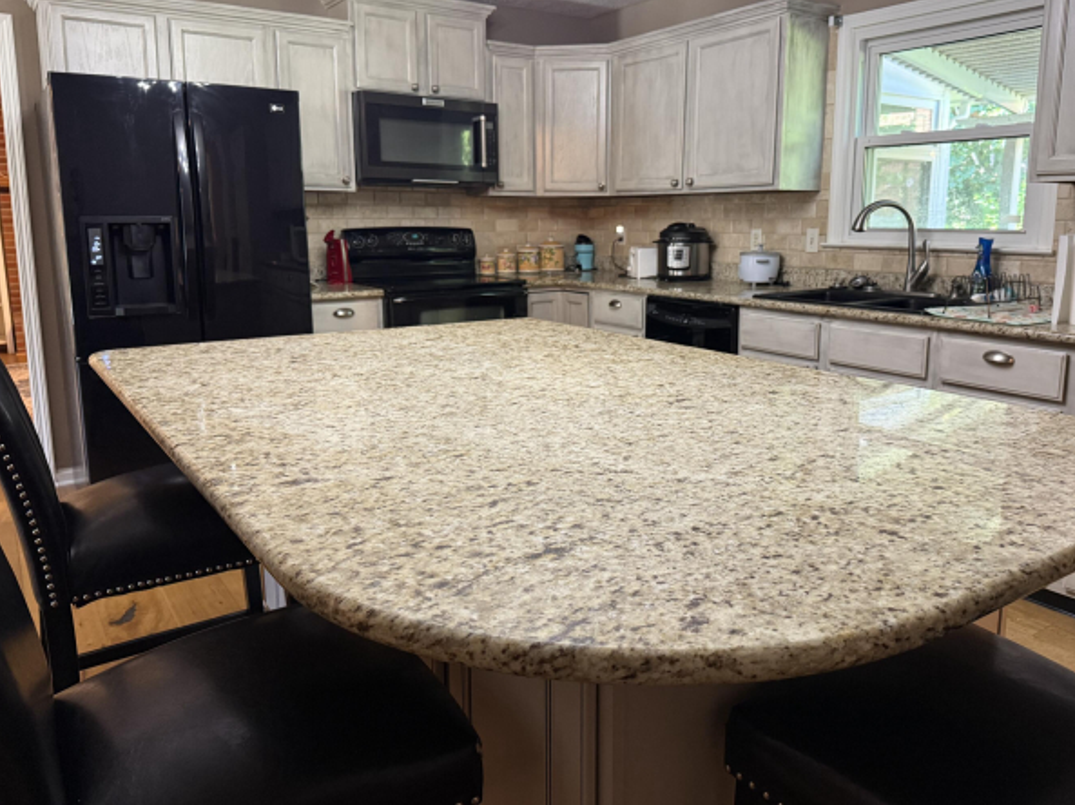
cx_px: 581
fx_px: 838
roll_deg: -0.3
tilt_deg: -9.4
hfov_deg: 65.3
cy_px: 357
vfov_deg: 51.2
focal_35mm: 27
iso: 400
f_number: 1.78
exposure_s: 1/60
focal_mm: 6.76
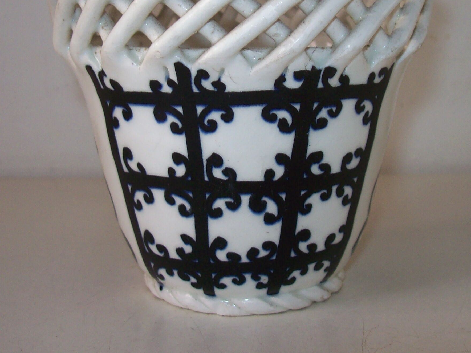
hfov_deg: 33.2
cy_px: 119
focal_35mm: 58
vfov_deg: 25.1
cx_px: 227
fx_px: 789
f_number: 2.7
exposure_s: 1/64
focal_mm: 6
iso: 80
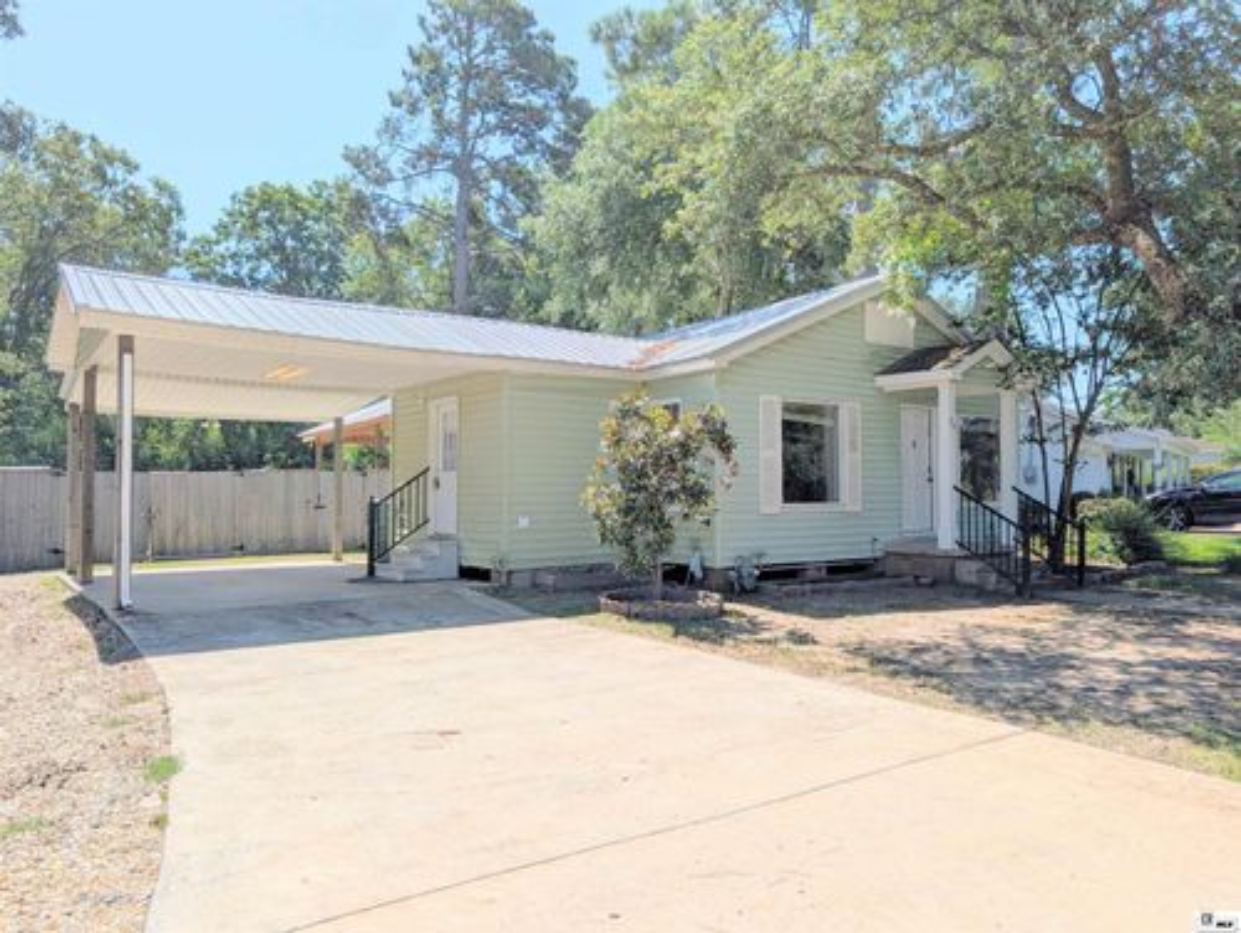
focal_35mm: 24
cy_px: 466
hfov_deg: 71.5
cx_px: 620
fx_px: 861
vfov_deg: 56.9
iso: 22
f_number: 1.68
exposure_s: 1/22727
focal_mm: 6.9
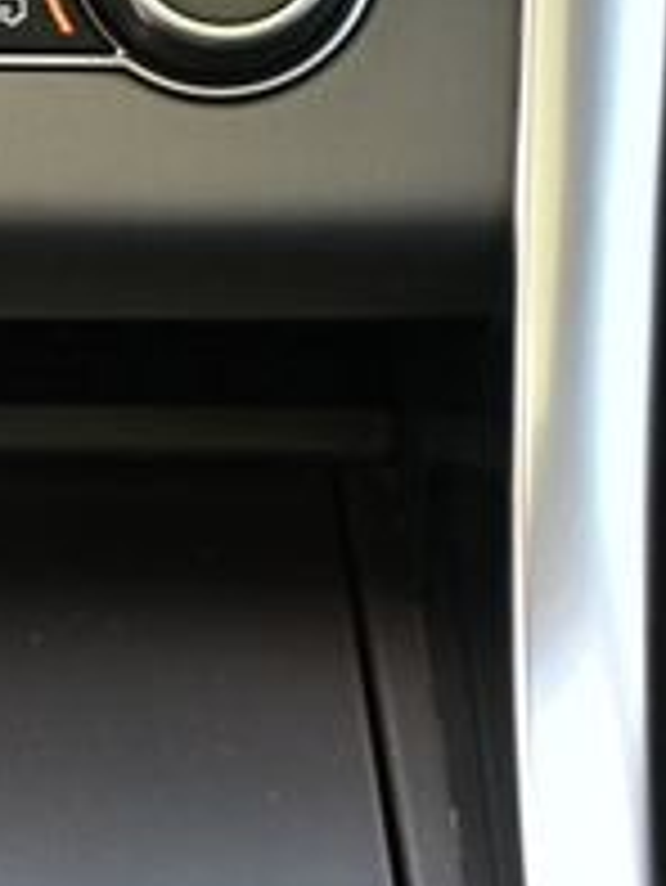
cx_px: -243
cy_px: 922
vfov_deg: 12.8
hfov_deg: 9.5
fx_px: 3904
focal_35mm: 152
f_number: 5
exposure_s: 1/125
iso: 720
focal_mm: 32.5
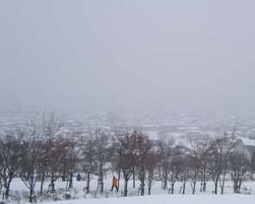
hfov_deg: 22.5
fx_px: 634
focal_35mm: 84
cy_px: 115
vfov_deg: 18.3
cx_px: 190
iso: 50
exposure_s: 1/182
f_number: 7.7
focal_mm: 8.4
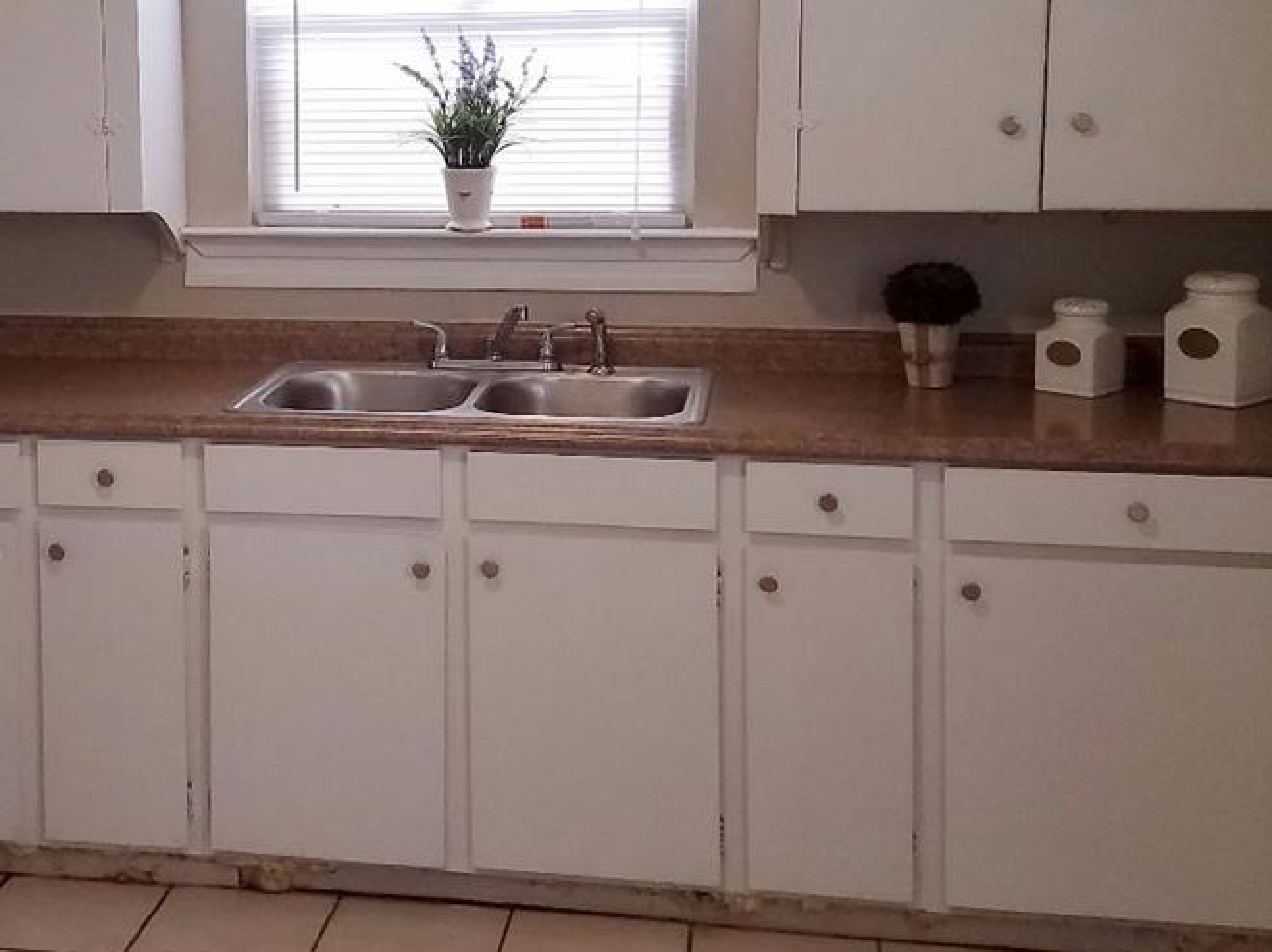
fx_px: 2167
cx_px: 381
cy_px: 213
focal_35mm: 59
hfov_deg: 32.3
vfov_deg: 24.5
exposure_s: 1/60
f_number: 1.7
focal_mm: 4.2
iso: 80
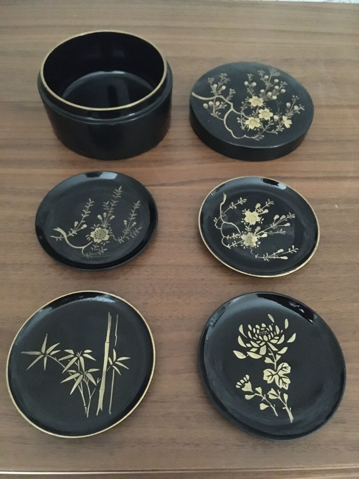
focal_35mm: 29
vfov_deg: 61.7
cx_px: 180
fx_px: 401
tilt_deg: -59.3
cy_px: 240
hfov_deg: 48.2
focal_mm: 4.15
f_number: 2.2
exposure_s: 1/17
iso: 1600
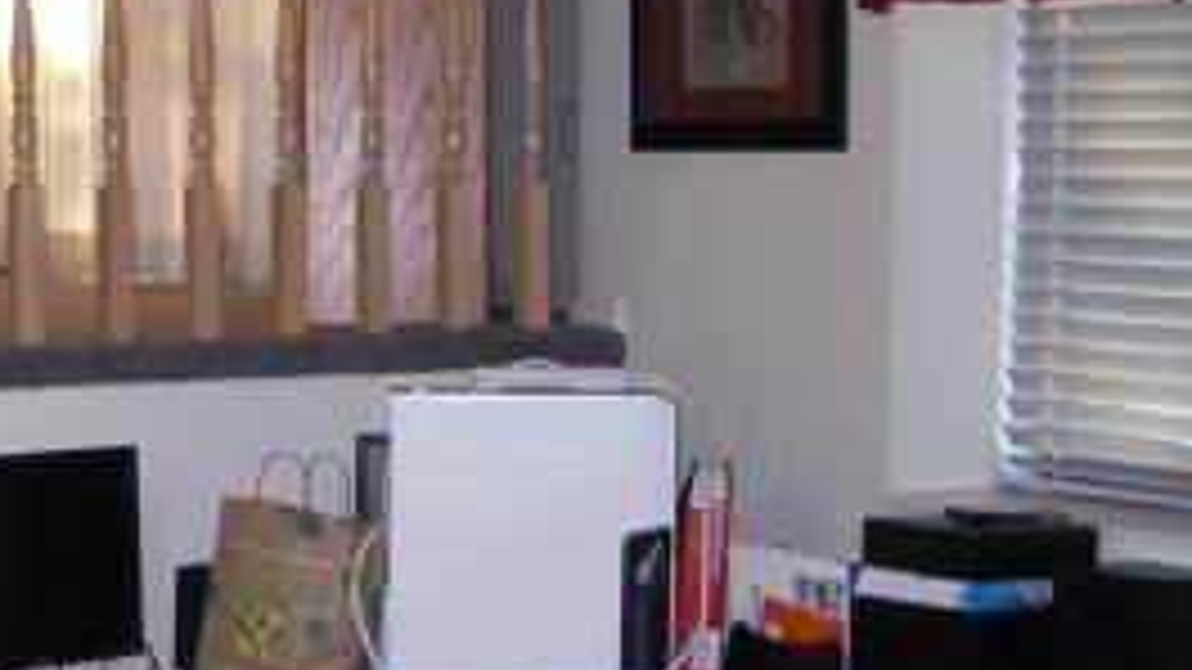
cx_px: 117
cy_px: 585
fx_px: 3160
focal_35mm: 100
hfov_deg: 20.9
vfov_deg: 12.0
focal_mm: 6.3
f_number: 3.3
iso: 250
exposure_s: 1/40
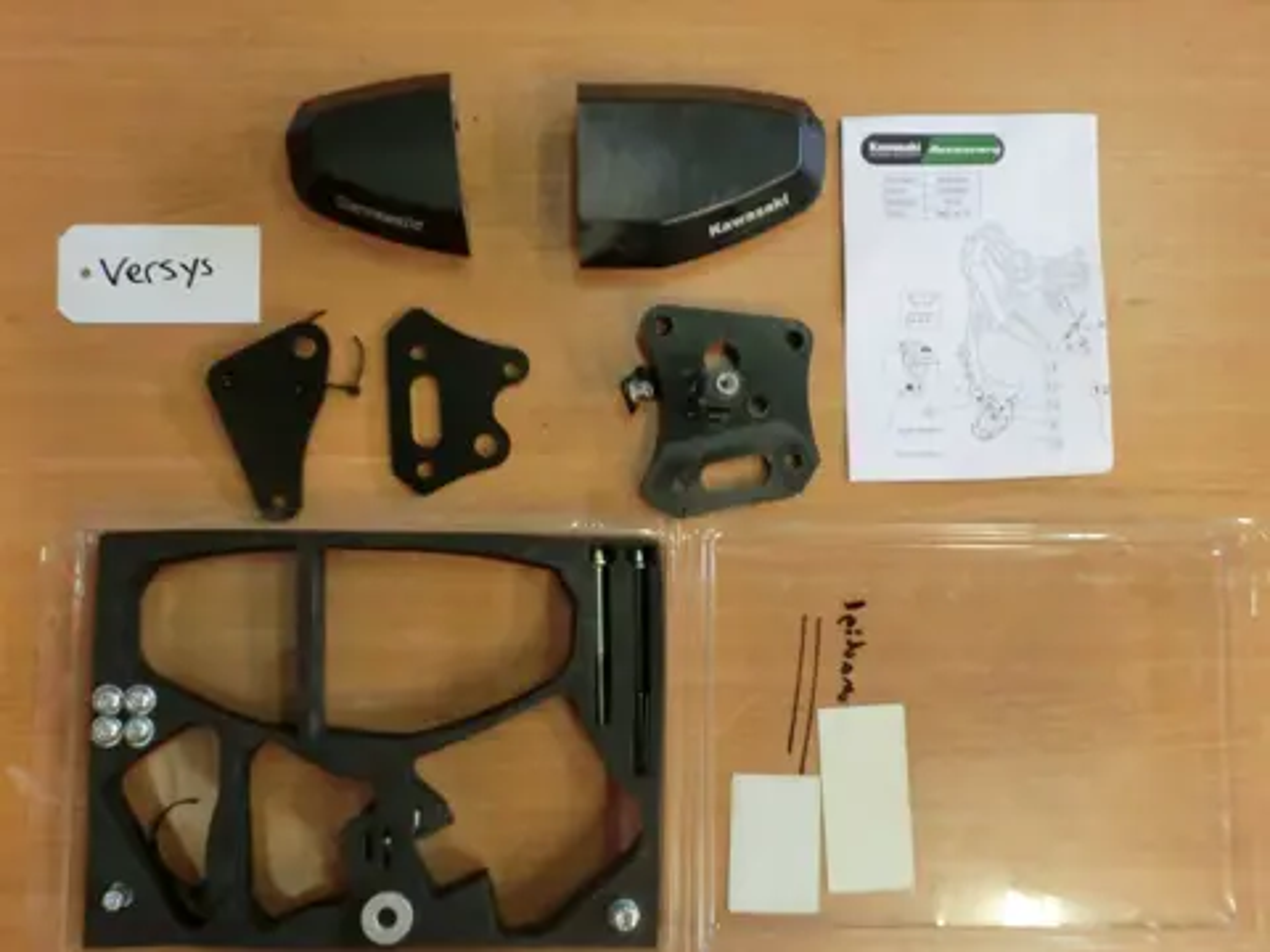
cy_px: 476
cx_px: 635
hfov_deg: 56.8
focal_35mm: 32
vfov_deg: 44.2
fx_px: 1174
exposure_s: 1/60
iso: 400
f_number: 3.5
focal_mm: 5.8
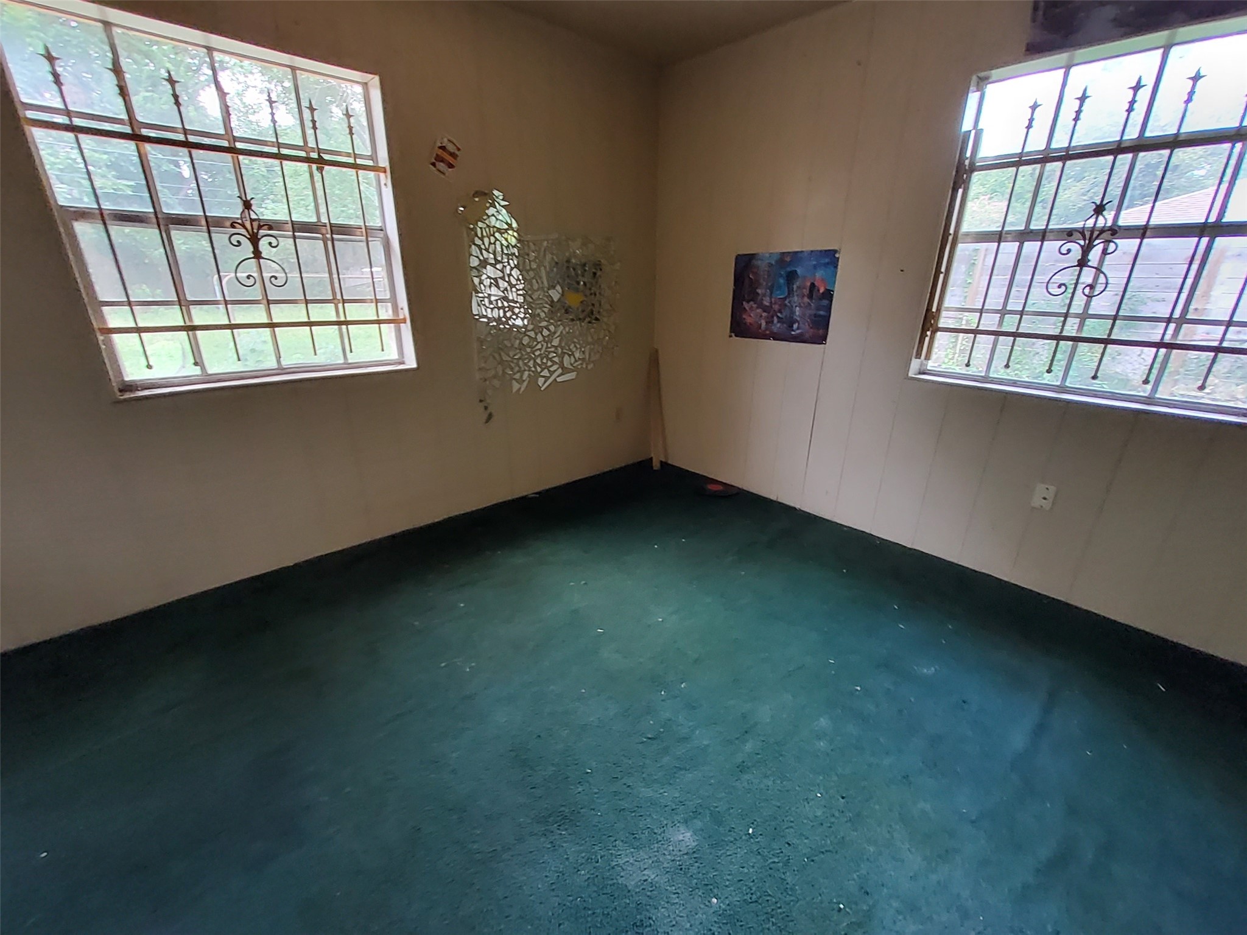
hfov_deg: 106.2
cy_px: 468
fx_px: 468
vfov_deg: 89.9
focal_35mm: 13
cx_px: 624
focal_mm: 1.13
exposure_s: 1/33
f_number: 2.2
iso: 320
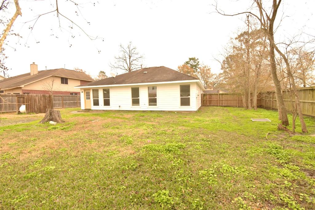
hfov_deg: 100.4
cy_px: 105
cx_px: 158
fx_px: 131
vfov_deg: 77.3
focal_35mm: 15
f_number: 9
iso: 500
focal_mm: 10
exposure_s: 1/200
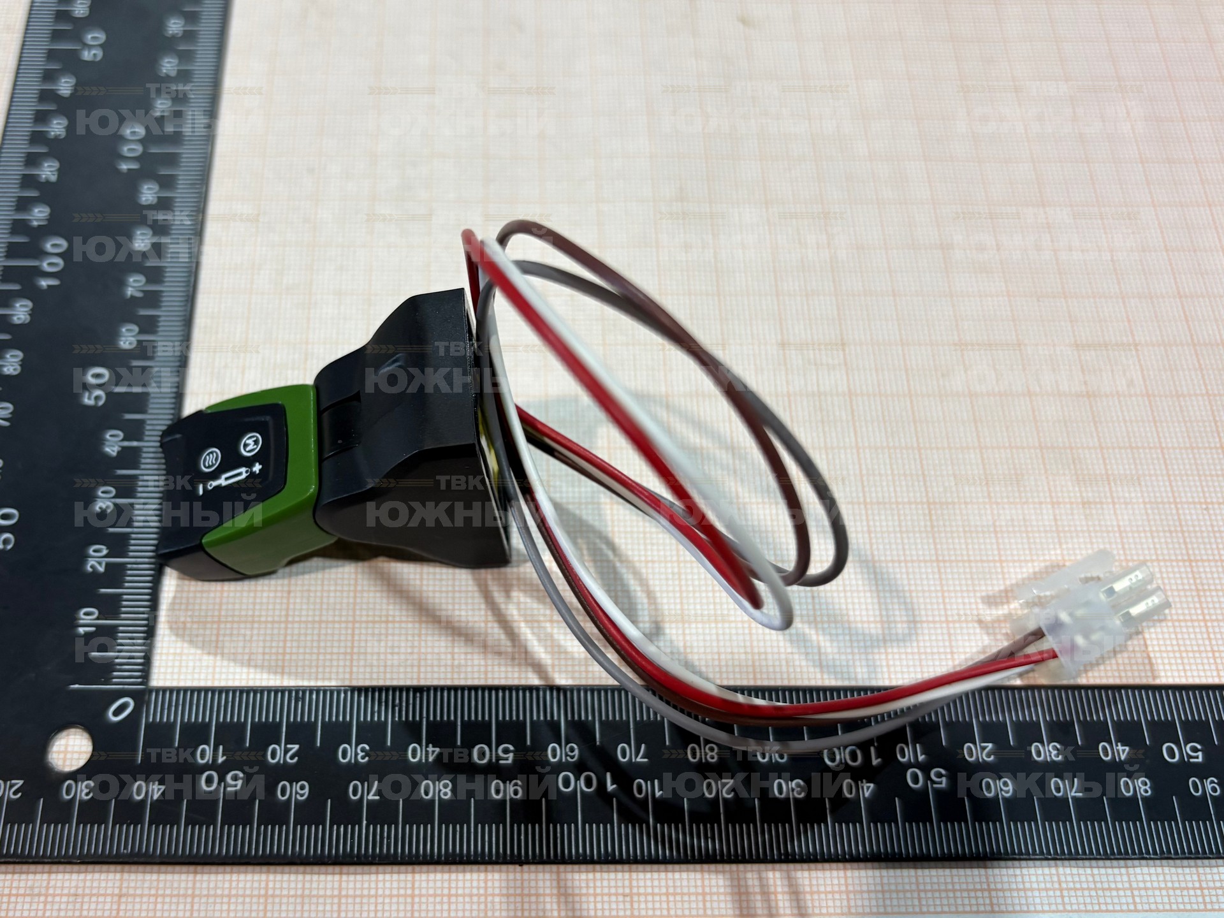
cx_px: 612
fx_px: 919
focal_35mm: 26
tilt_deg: -65.0
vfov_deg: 53.1
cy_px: 459
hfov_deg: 67.3
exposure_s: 1/100
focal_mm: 5.96
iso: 125
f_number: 1.6
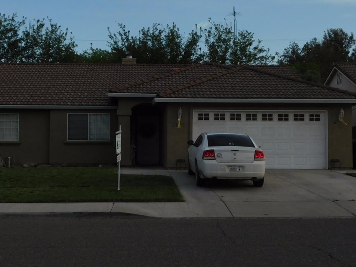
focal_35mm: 58
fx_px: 596
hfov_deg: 33.2
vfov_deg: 25.1
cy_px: 98
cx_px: 171
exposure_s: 1/1000
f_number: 3.5
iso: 125
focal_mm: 6.3
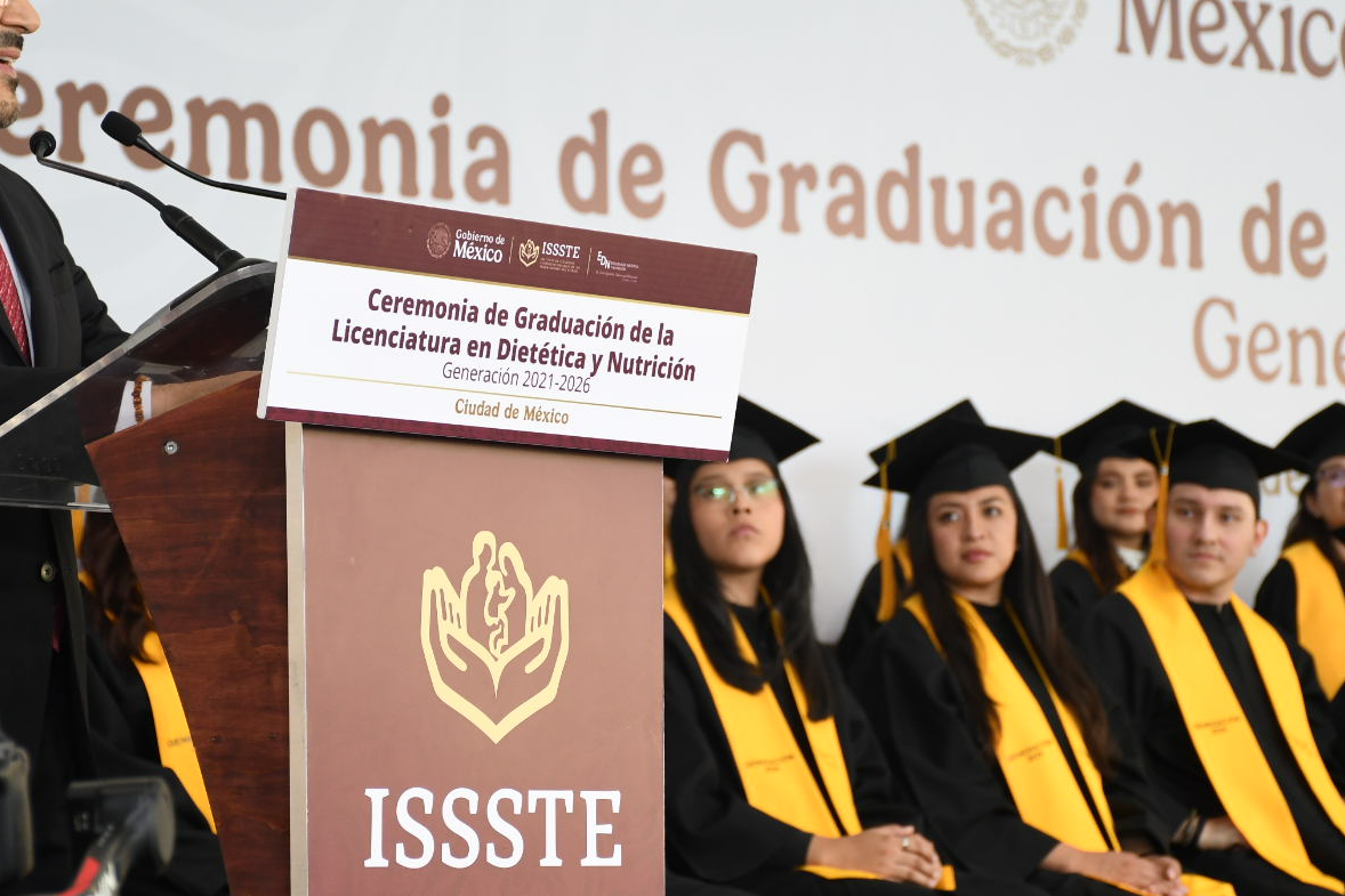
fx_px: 5752
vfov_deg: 8.9
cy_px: 397
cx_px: 677
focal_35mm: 154
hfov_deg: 13.3
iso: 640
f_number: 5.6
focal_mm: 75
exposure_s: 1/125
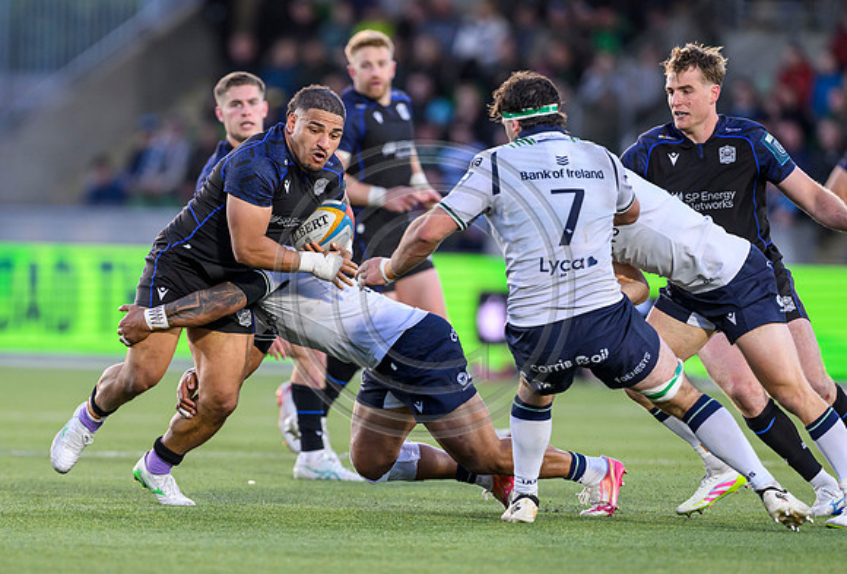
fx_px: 13472
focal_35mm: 570
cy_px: 404
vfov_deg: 2.4
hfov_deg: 3.6
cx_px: 351
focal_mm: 400
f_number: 3.5
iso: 2000
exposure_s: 1/1250
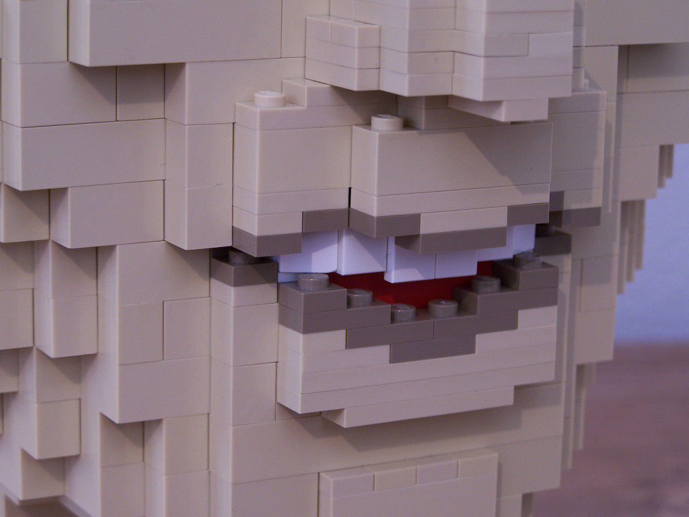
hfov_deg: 18.7
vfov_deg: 14.1
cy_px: 258
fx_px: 2090
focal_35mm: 105
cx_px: 344
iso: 80
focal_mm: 17.5
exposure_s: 1/6
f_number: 3.2
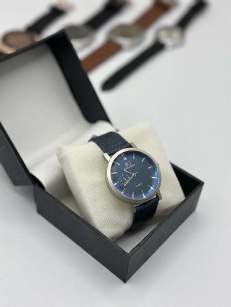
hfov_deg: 30.3
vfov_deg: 39.7
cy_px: 154
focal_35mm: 48
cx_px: 116
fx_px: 427
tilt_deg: -46.8
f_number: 1.78
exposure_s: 1/1227
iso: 80
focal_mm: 6.86
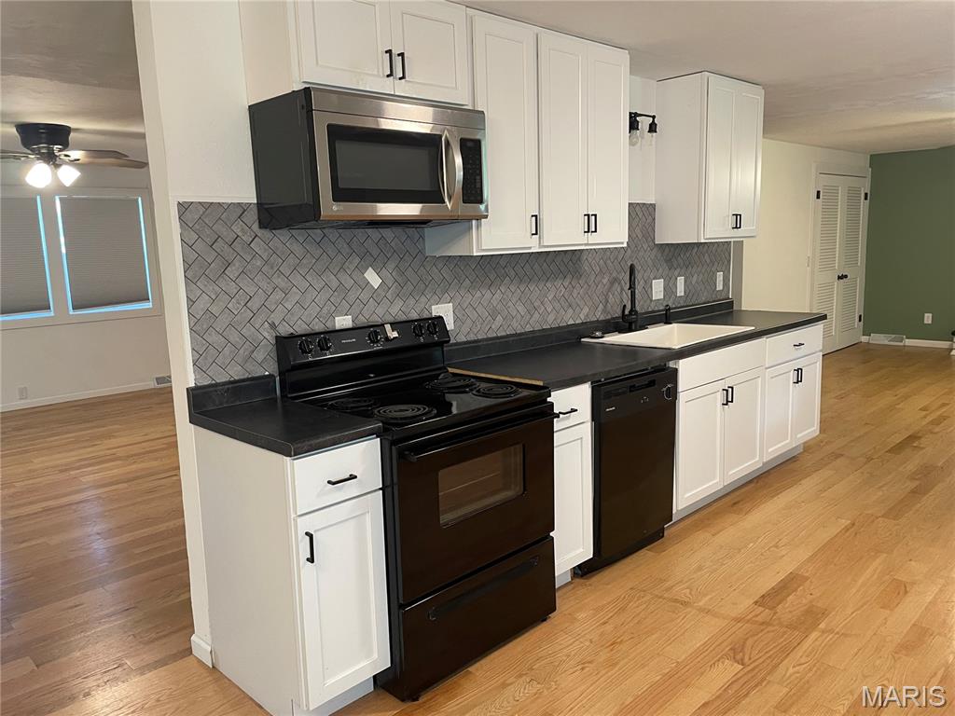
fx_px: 717
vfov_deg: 53.1
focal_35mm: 26
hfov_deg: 67.3
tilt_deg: -7.4
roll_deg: +2.3
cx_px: 478
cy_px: 358
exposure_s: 1/60
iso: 160
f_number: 1.6
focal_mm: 4.2
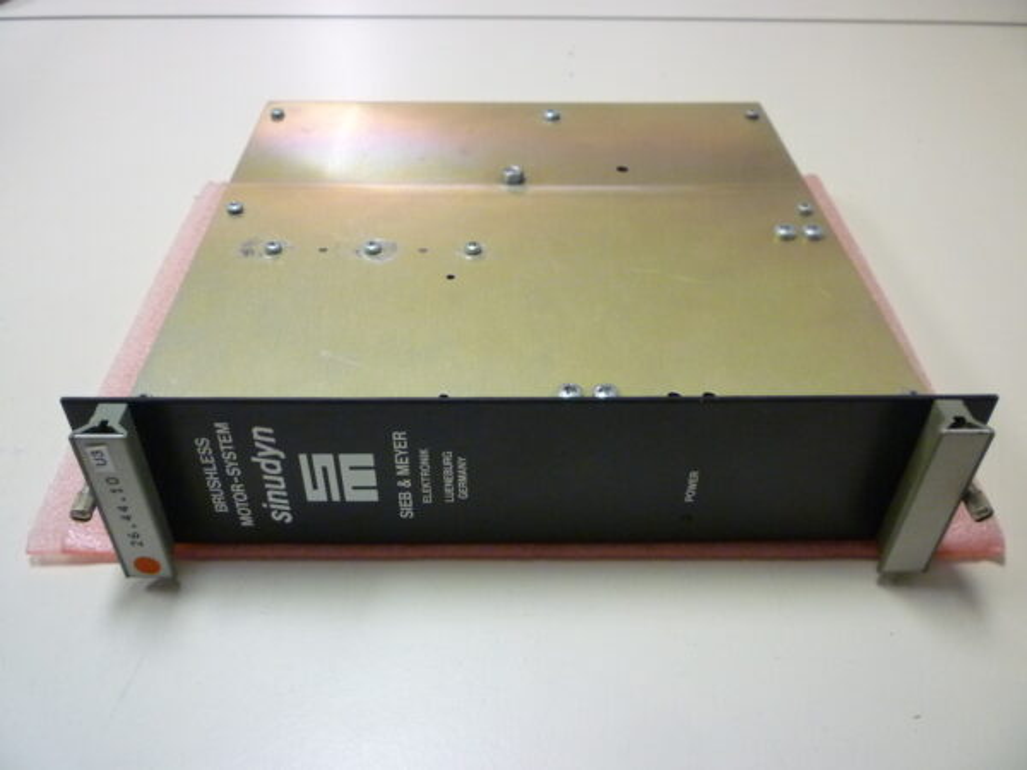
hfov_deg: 61.7
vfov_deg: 48.2
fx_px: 860
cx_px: 514
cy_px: 385
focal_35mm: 29
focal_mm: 5.2
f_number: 3.3
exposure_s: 1/25
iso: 400
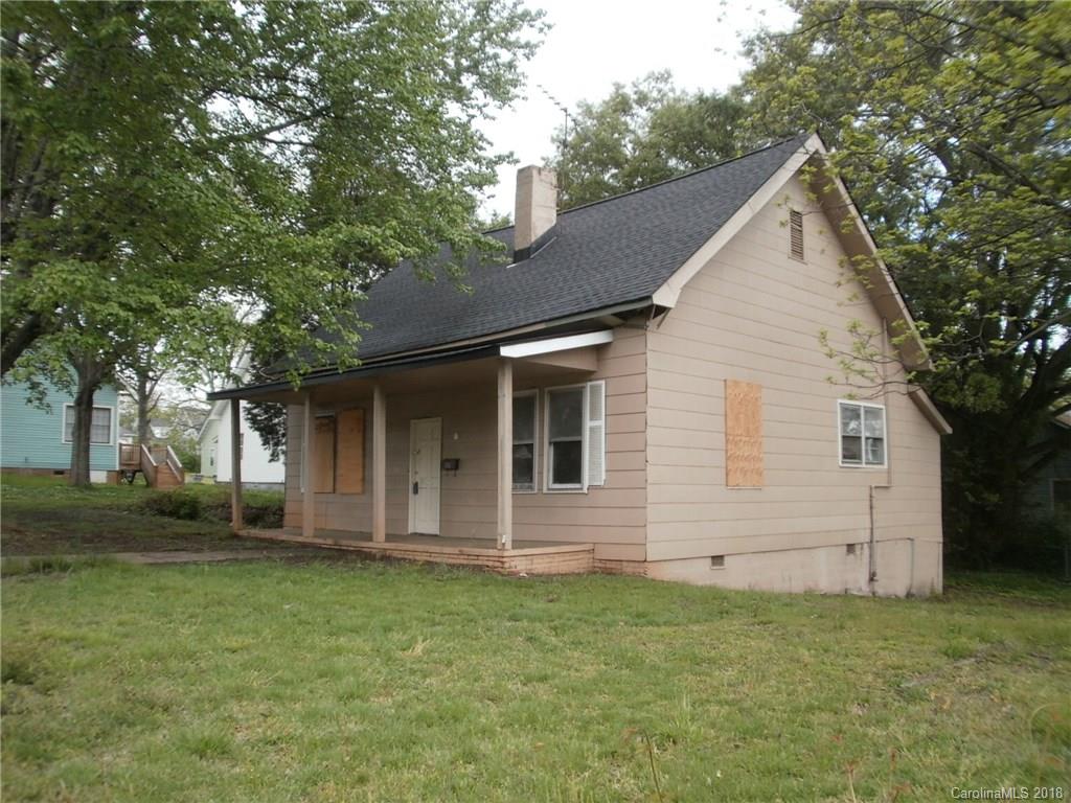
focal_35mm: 31
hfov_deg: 58.4
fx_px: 959
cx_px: 536
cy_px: 402
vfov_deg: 45.4
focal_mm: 5.45
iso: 100
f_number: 2.9
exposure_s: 1/250
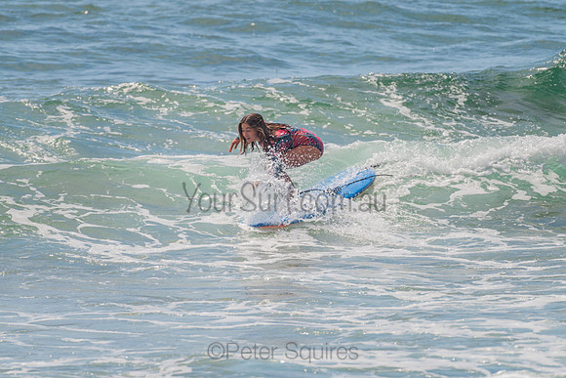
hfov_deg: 3.4
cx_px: 280
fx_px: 9645
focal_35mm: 613
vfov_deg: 2.2
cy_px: 170
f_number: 5.6
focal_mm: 500
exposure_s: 1/500
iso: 160
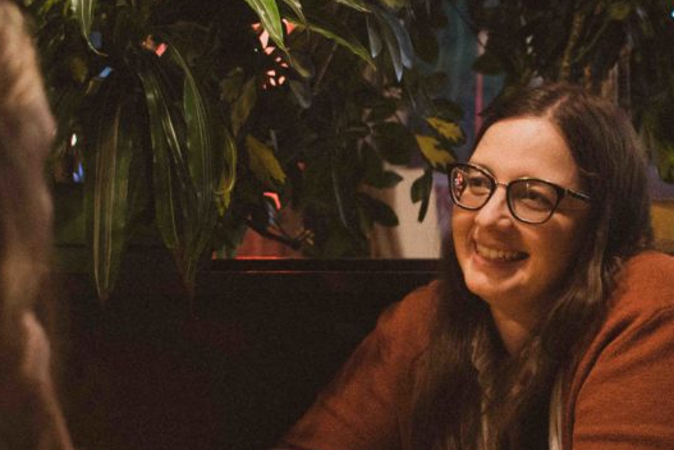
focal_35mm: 101
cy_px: 369
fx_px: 1892
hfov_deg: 19.8
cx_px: 601
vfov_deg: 13.5
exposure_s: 1/60
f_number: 2.8
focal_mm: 35
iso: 2000
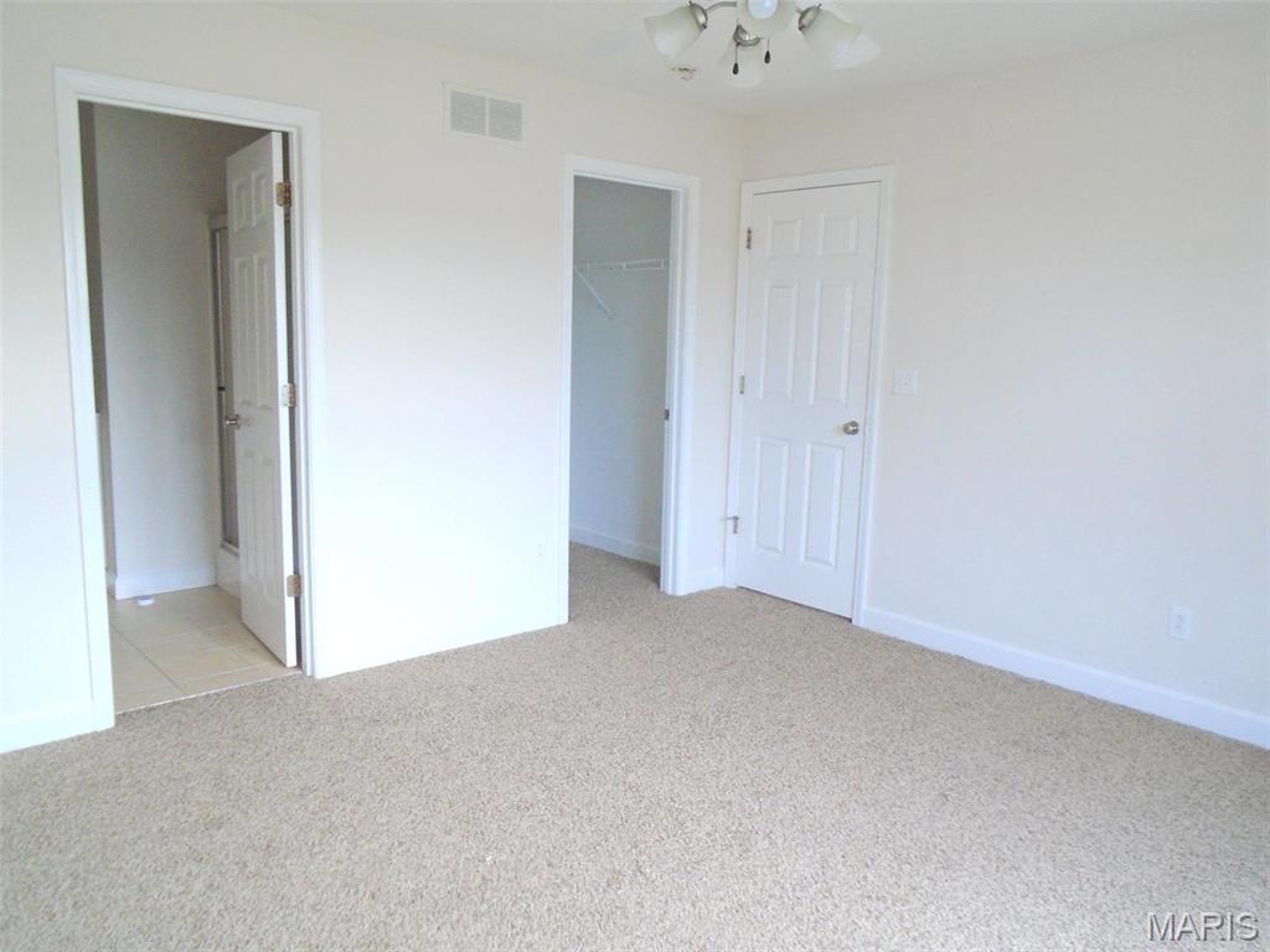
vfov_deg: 53.1
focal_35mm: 26
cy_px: 476
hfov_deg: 67.3
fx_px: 954
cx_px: 635
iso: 100
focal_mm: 4.6
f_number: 3.2
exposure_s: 1/30
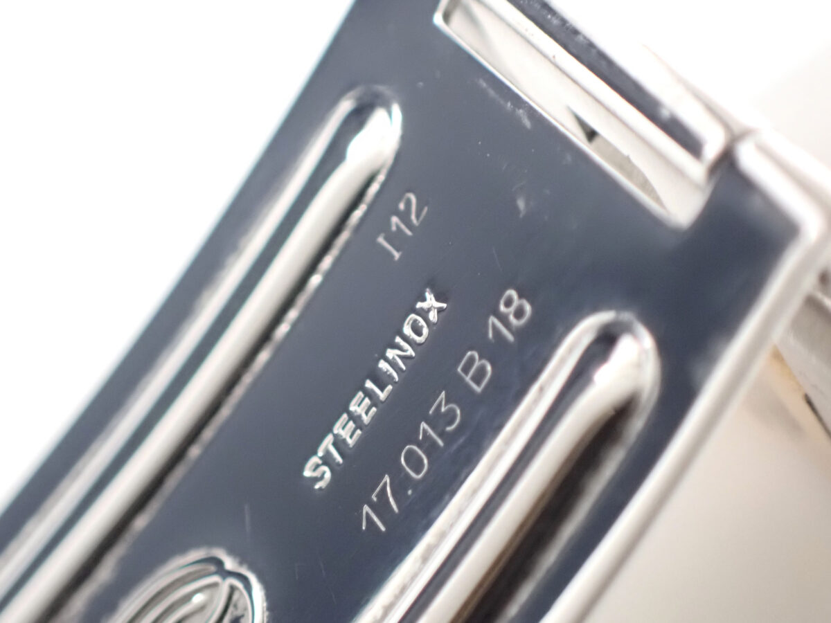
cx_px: 416
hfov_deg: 19.6
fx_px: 2401
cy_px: 312
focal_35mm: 100
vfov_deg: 14.8
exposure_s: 1/40
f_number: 4.9
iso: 1600
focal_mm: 18
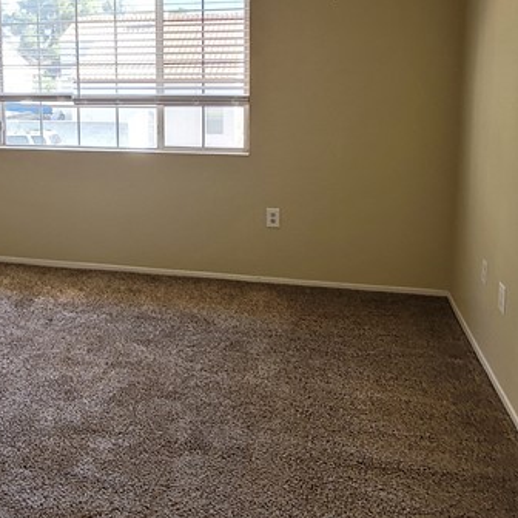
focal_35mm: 35
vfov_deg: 45.3
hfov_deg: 45.6
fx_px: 593
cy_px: 120
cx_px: 130
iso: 80
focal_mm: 2.2
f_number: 2.2
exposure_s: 1/59
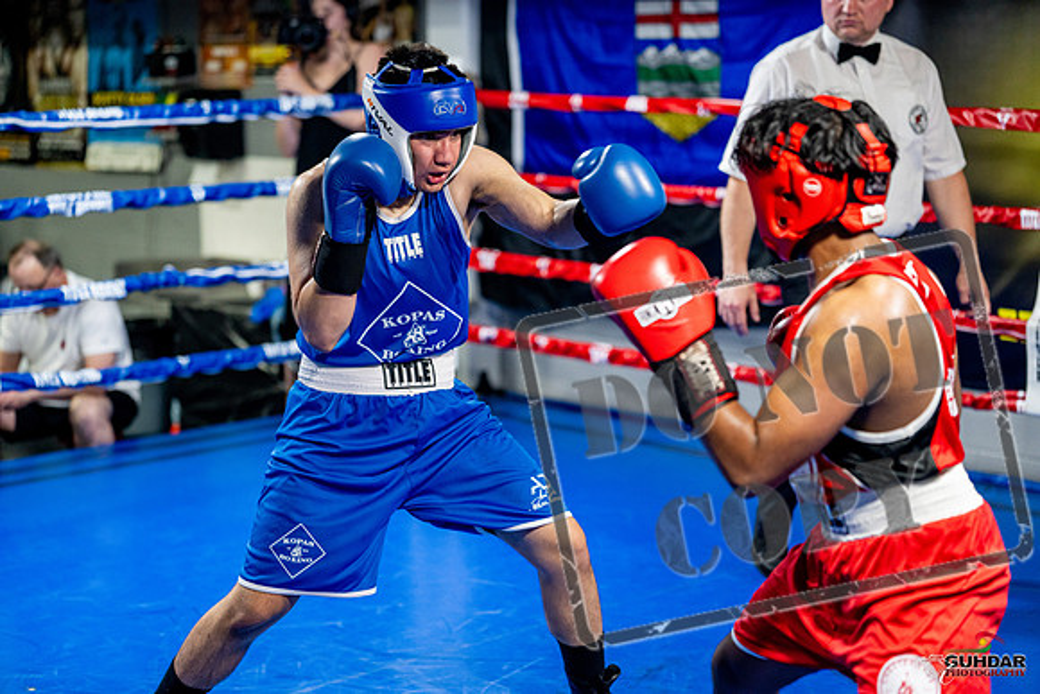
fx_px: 1965
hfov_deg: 29.6
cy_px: 347
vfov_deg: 20.0
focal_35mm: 68
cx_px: 520
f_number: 2
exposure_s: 1/800
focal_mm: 68
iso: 3200
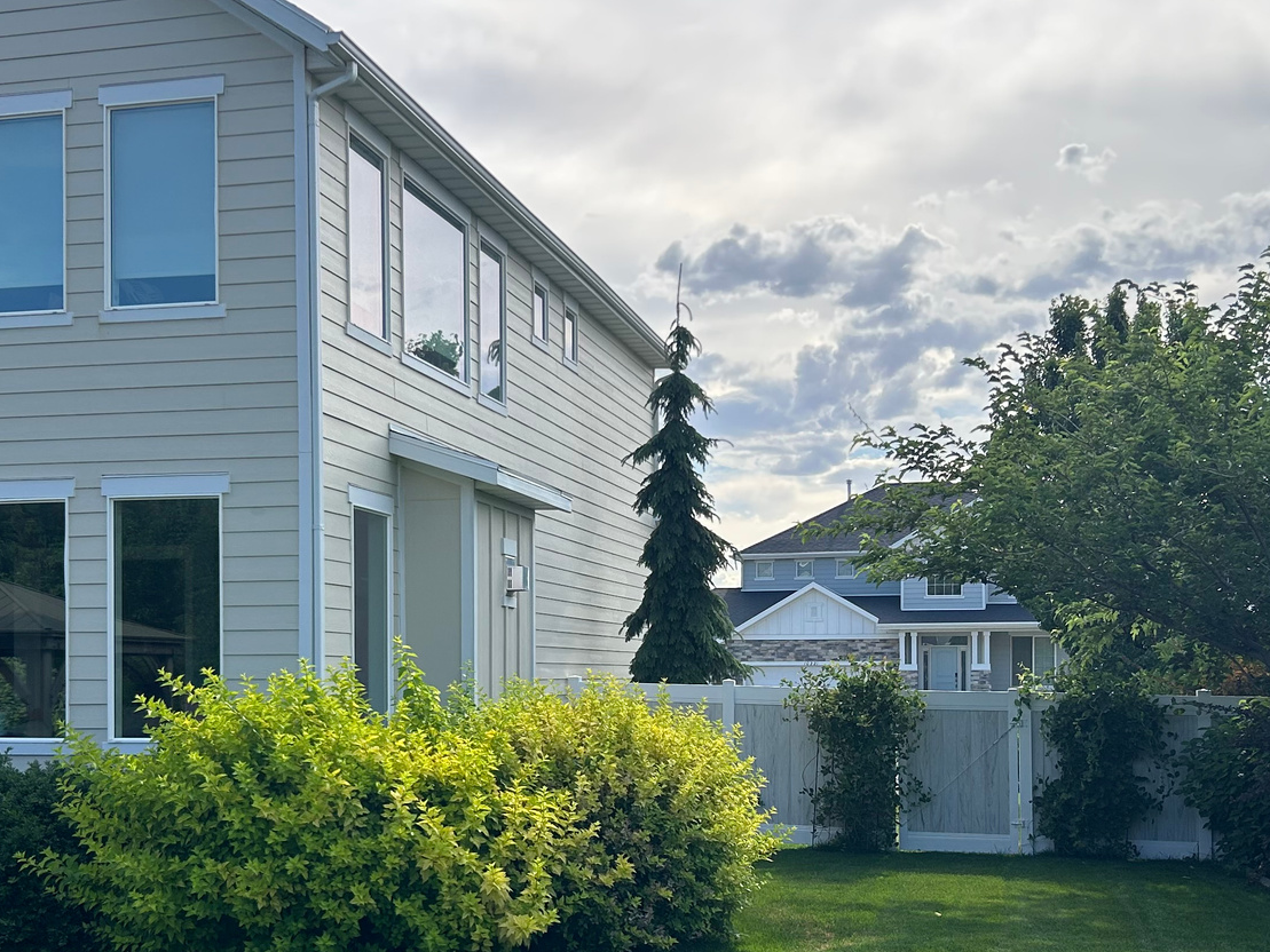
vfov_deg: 30.0
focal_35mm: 48
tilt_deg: +0.7
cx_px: 554
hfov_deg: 39.6
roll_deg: +0.2
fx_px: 1761
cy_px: 668
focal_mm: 5.7
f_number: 1.5
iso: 50
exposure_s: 1/2695
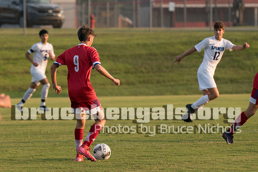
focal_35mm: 309
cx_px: 92
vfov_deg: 4.4
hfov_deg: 6.7
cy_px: 80
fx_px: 2215
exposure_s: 1/1250
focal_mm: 145
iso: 250
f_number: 2.8
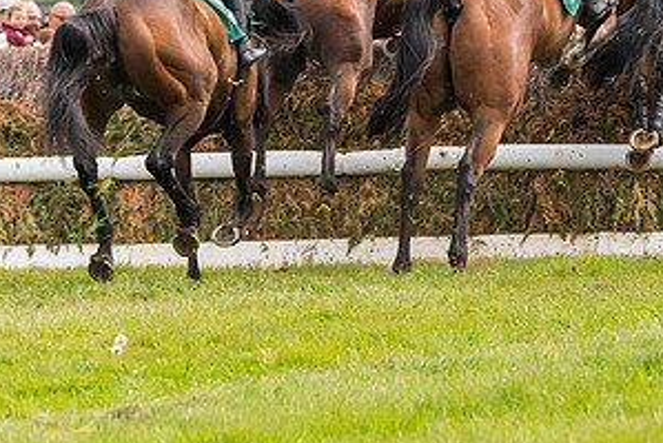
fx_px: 10047
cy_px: 1
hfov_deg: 3.8
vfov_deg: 2.5
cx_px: 464
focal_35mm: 545
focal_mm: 150
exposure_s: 1/2500
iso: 400
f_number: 4
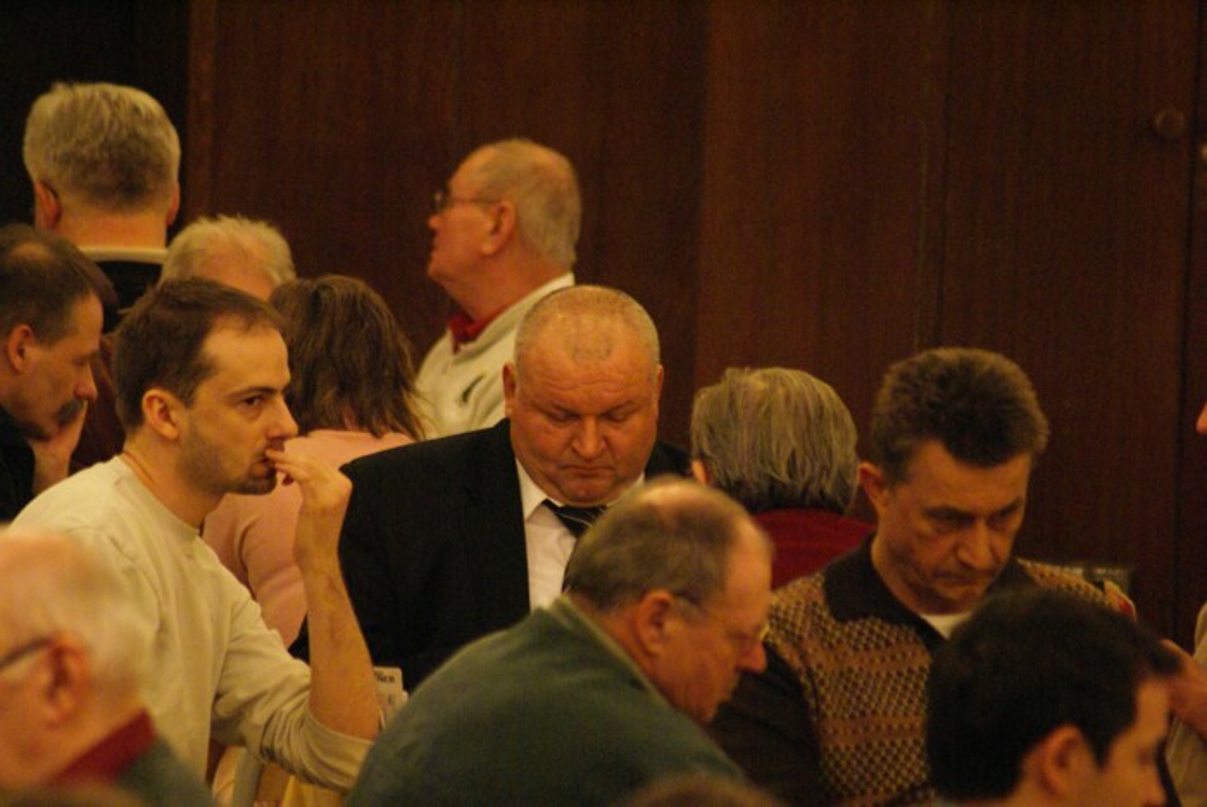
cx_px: 604
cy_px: 404
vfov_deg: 3.1
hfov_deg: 4.6
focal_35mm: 450
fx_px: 15100
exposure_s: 1/15
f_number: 5.6
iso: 1600
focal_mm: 300
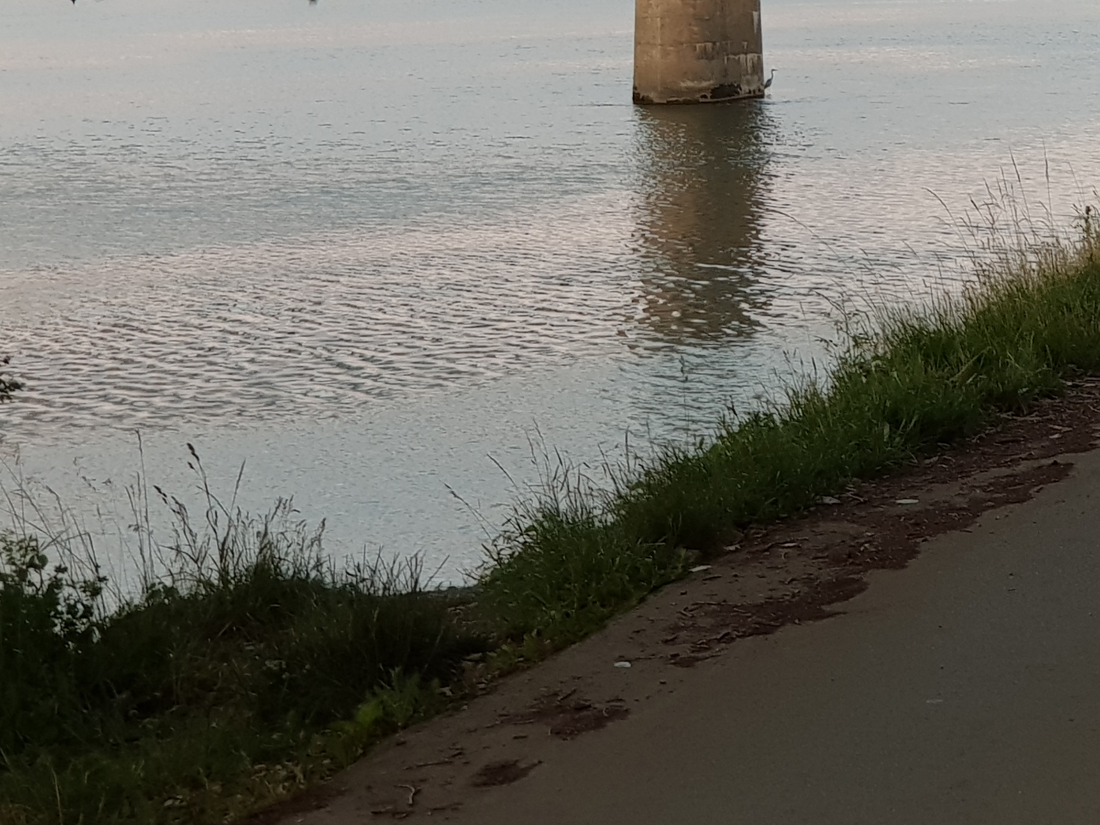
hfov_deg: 16.0
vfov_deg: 12.0
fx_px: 3877
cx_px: 945
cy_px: -82
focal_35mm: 122
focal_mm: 6
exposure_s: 1/30
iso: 32
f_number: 2.4
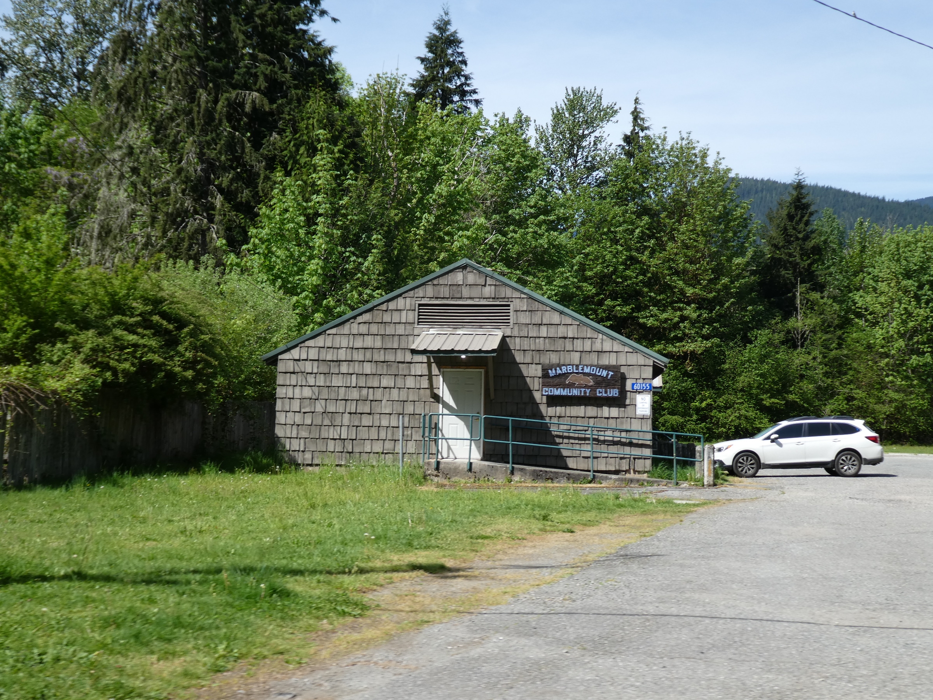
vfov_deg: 29.1
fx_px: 1348
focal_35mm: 50
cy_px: 350
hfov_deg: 38.2
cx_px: 466
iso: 80
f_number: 4.1
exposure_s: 1/400
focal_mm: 9
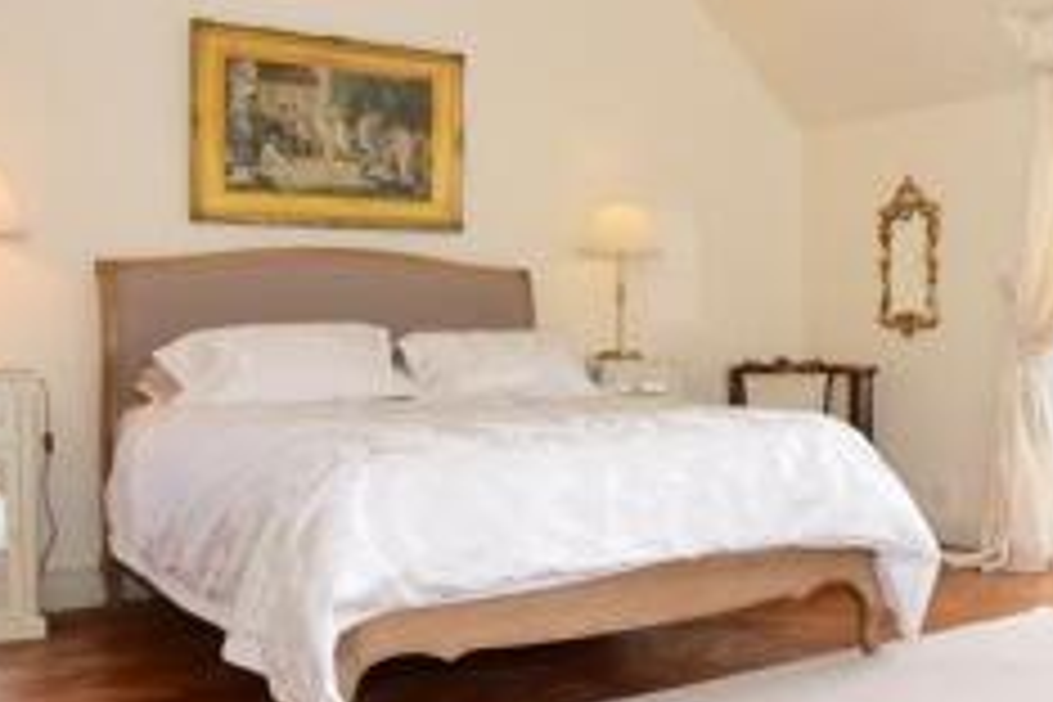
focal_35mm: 42
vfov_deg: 31.9
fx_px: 1228
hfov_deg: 42.6
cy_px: 331
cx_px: 945
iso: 400
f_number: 5.6
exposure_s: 1/80
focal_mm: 10
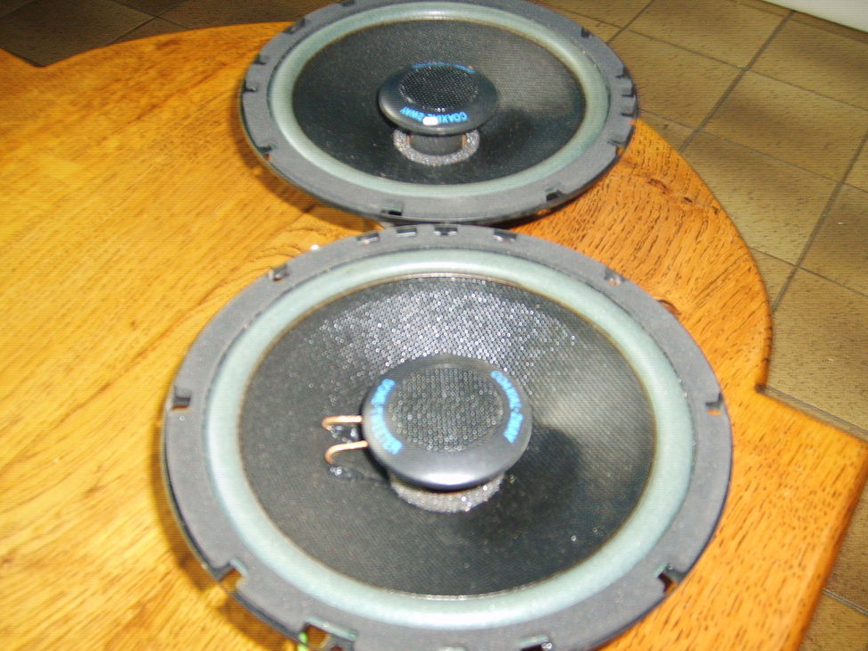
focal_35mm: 36
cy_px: 328
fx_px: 903
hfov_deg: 51.4
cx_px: 438
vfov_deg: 39.7
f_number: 2.8
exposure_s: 1/45
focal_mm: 5.8
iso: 100
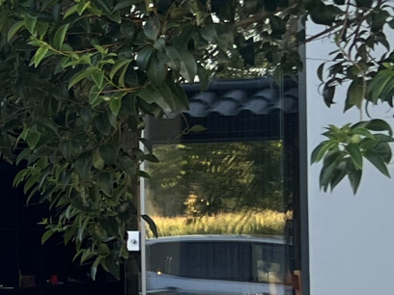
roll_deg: +0.6
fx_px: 1855
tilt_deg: +0.1
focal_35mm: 163
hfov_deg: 11.3
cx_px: -301
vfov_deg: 9.1
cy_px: 195
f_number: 1.5
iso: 40
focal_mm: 5.7
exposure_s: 1/241
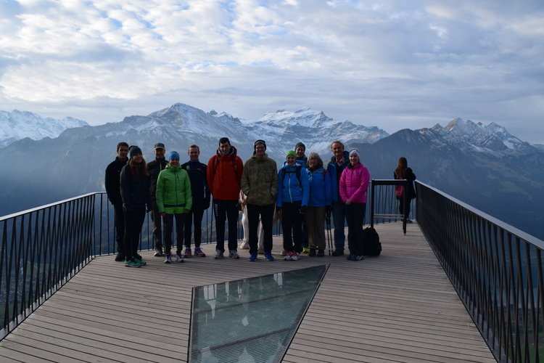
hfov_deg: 53.1
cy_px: 182
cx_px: 272
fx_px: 544
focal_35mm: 36
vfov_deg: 36.9
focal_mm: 24
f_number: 10
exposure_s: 1/320
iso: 400
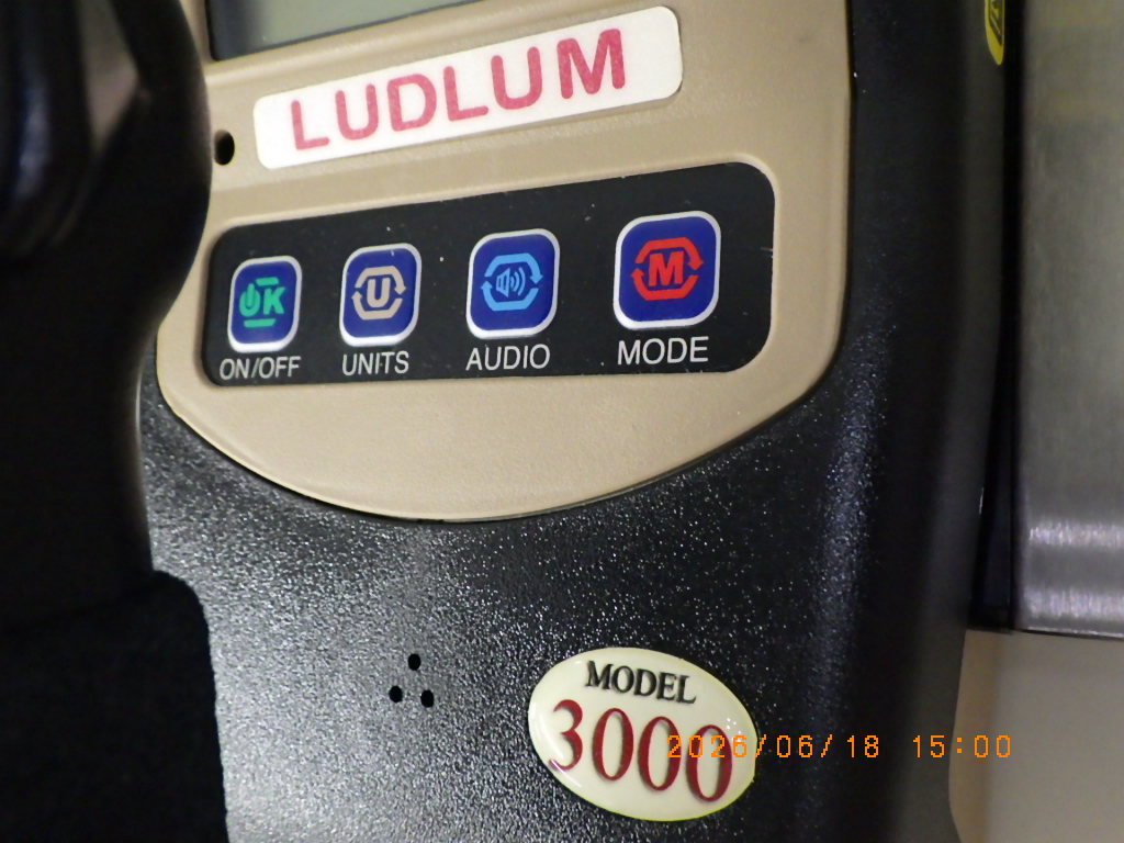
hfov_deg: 54.0
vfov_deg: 41.8
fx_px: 1104
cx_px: 562
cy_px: 422
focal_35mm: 34
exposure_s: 1/50
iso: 1600
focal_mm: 6.1
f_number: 3.8
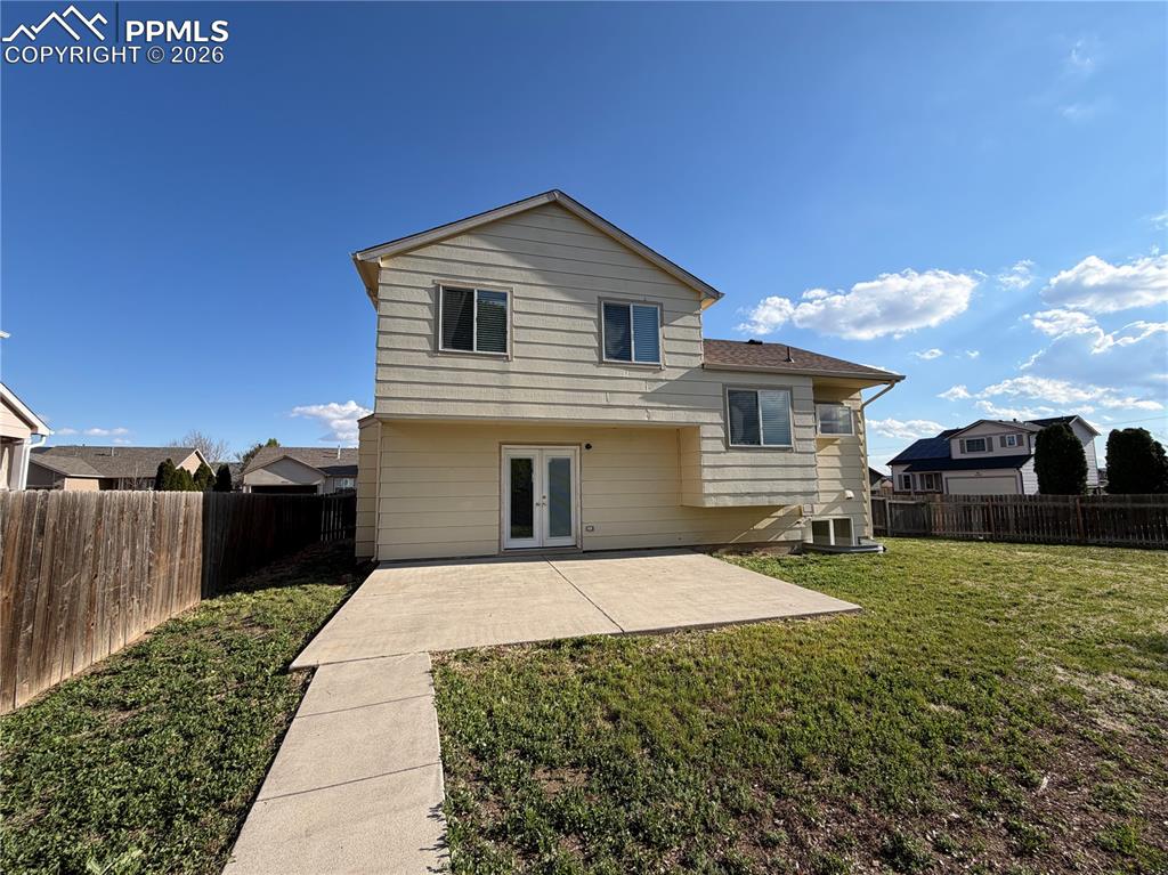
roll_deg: +1.7
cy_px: 438
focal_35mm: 14
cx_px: 584
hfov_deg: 102.1
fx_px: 472
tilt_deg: +6.0
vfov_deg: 85.6
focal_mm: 2.22
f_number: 2.2
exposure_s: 1/779
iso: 20
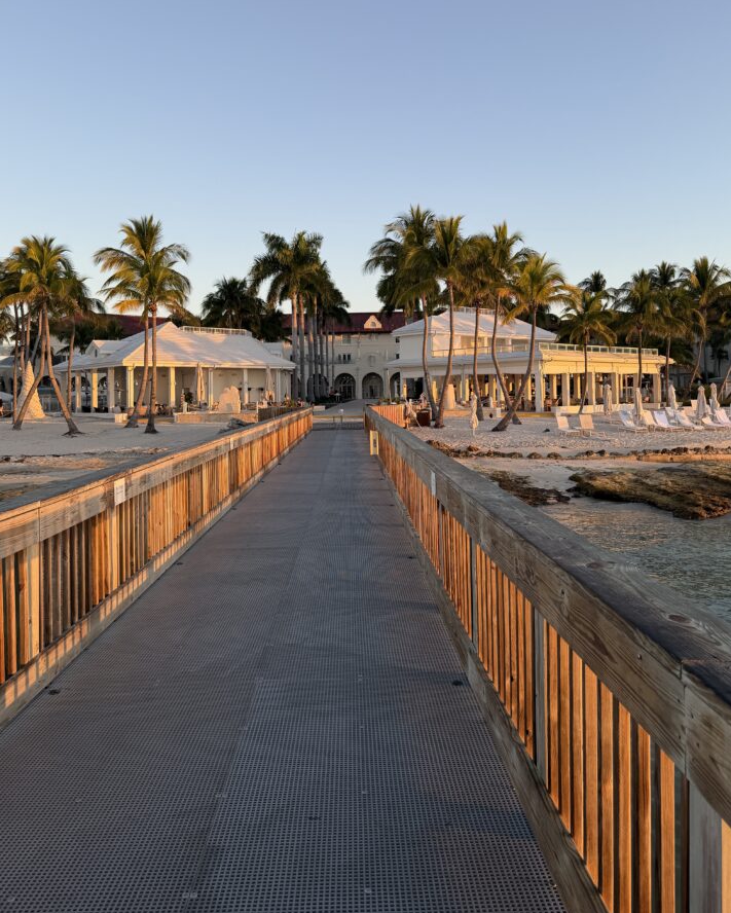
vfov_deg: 63.8
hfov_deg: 53.2
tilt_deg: +0.9
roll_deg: +2.2
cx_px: 362
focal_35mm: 27
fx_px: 730
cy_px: 391
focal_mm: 6.76
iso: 80
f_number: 1.78
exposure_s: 1/708
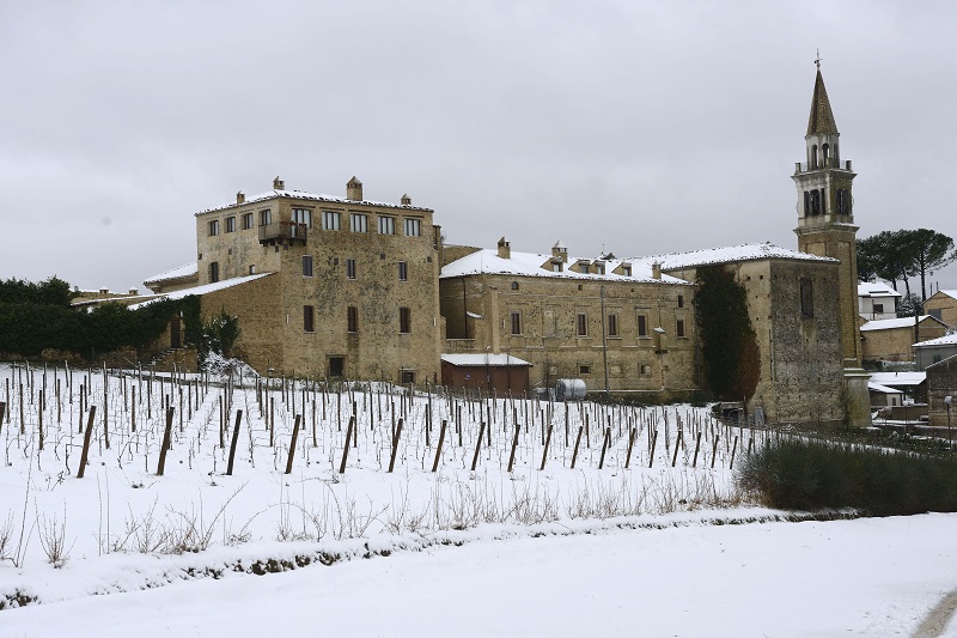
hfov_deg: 38.2
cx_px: 478
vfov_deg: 26.0
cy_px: 319
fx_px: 1382
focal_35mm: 52
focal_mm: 52
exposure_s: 1/125
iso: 200
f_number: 8
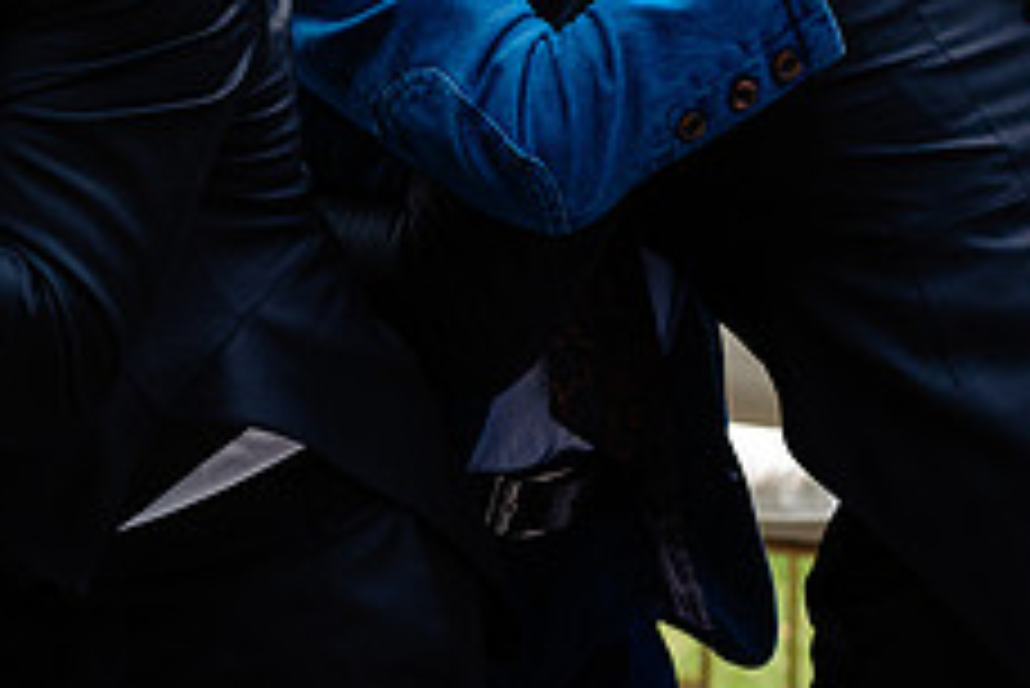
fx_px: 4323
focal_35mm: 151
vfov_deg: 9.0
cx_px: 99
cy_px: -34
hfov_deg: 13.5
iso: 500
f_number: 3.5
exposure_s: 1/125
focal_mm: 58
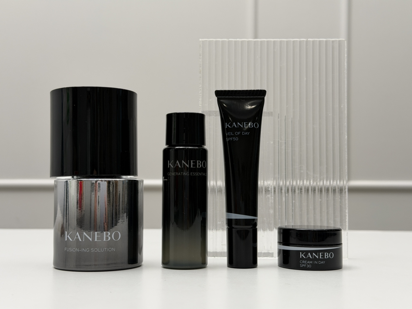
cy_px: 154
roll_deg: +0.0
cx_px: 206
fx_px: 571
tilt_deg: +0.9
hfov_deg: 39.7
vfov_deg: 30.3
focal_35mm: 48
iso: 64
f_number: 1.78
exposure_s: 1/472
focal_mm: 6.76
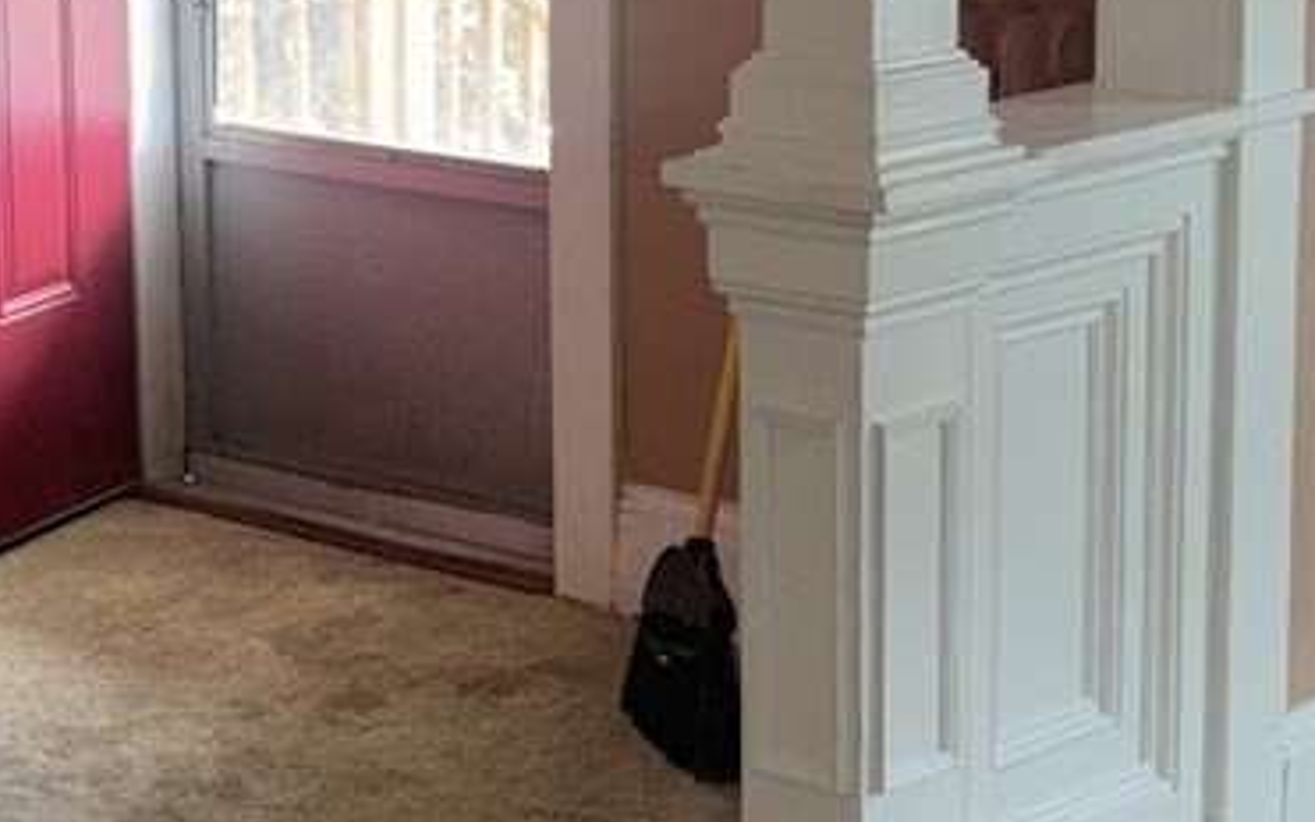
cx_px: 43
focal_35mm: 114
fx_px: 4086
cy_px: 202
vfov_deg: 11.5
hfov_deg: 17.9
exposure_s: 1/47
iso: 64
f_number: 1.6
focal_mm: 5.96
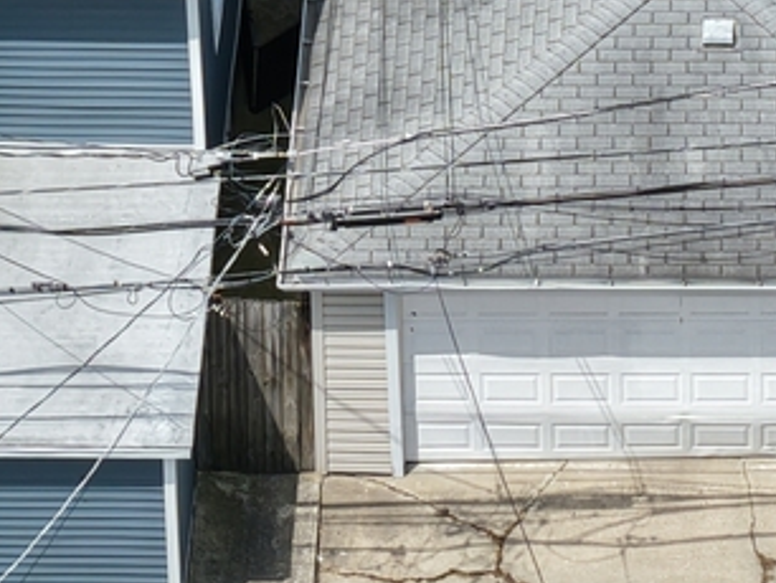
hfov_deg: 6.0
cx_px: 738
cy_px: -494
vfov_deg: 4.5
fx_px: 7381
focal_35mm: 329
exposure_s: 1/2000
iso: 200
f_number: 2.8
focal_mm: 19.35
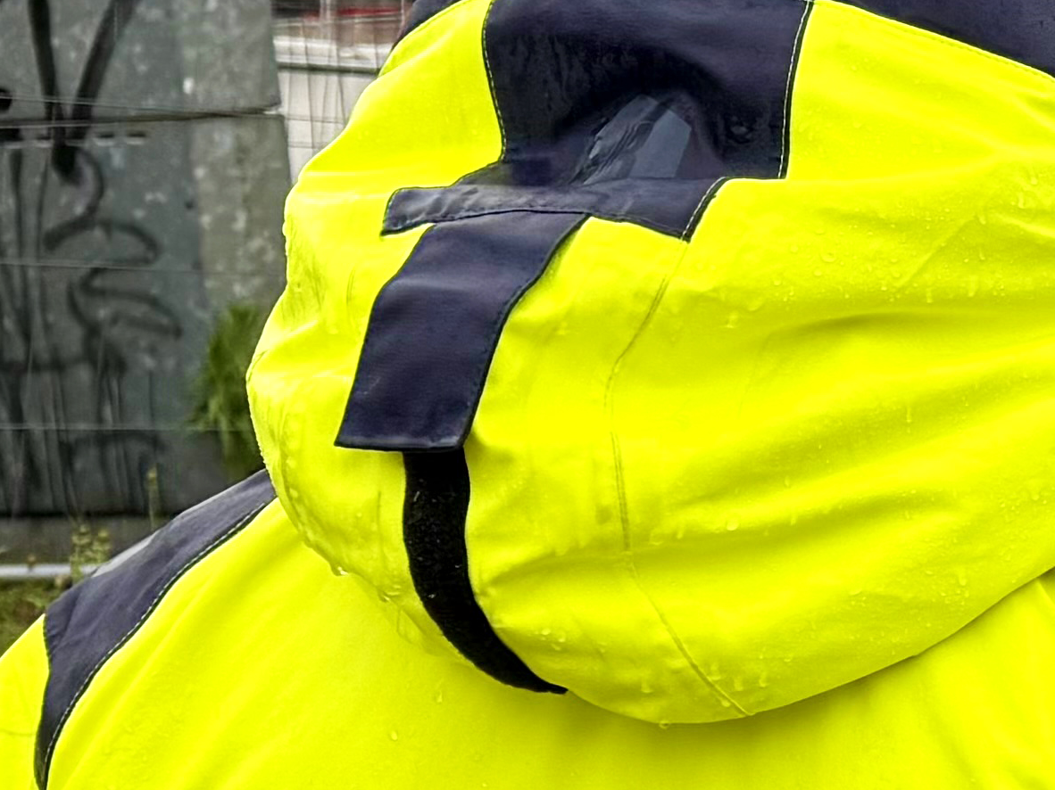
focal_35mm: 116
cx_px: 2247
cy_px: 404
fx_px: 3535
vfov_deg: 12.8
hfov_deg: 13.8
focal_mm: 6.76
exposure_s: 1/177
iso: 64
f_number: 1.78
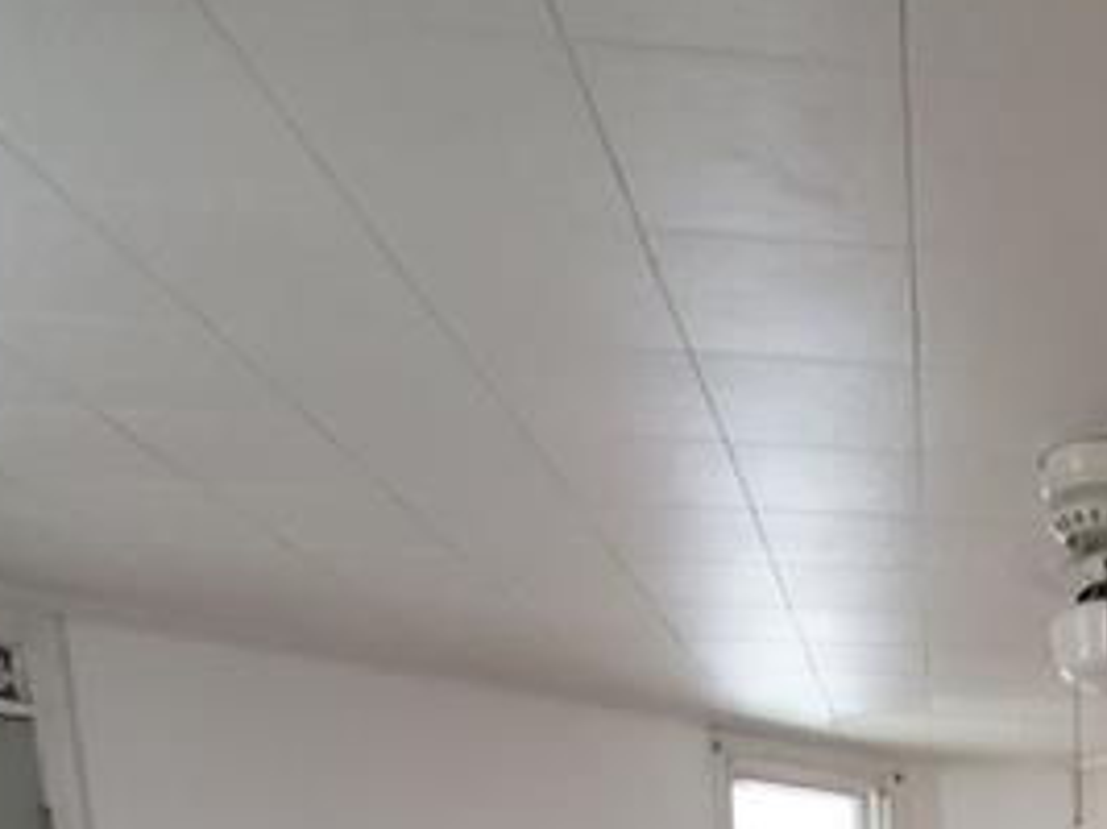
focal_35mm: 39
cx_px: 1132
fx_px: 1247
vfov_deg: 27.5
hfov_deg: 41.1
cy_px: 1190
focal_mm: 1.8
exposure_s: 1/30
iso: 640
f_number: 2.2
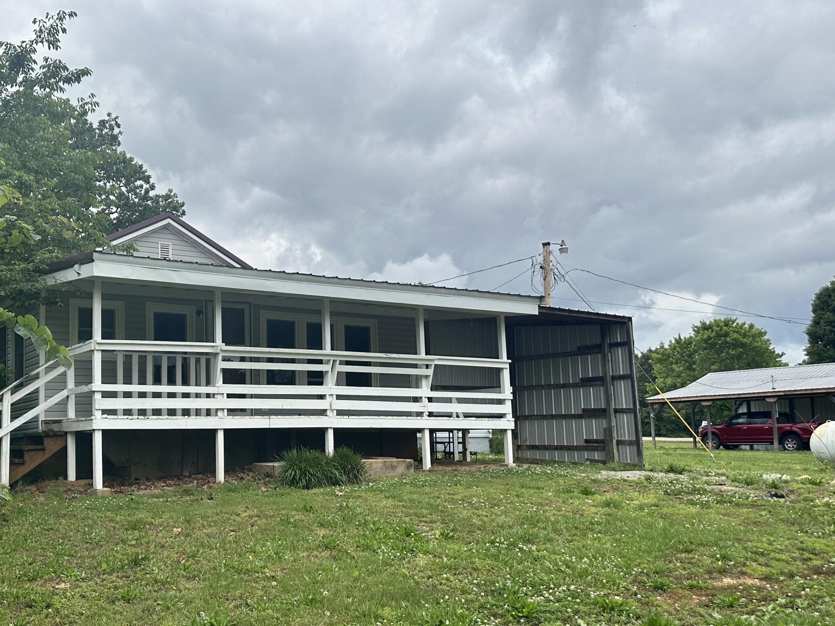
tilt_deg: +6.7
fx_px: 844
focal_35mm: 35
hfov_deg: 51.2
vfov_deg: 40.6
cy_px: 354
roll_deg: +0.9
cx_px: 247
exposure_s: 1/5000
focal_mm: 6.86
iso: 80
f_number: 1.78
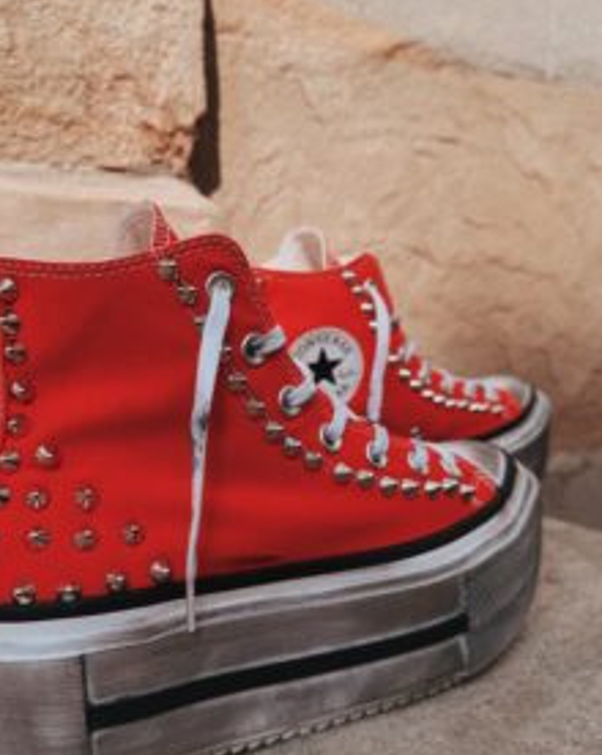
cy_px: 391
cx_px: 230
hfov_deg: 43.0
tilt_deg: -5.9
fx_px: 759
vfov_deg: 52.9
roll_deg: +1.2
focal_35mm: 34
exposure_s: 1/2053
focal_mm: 6.76
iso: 80
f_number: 1.78
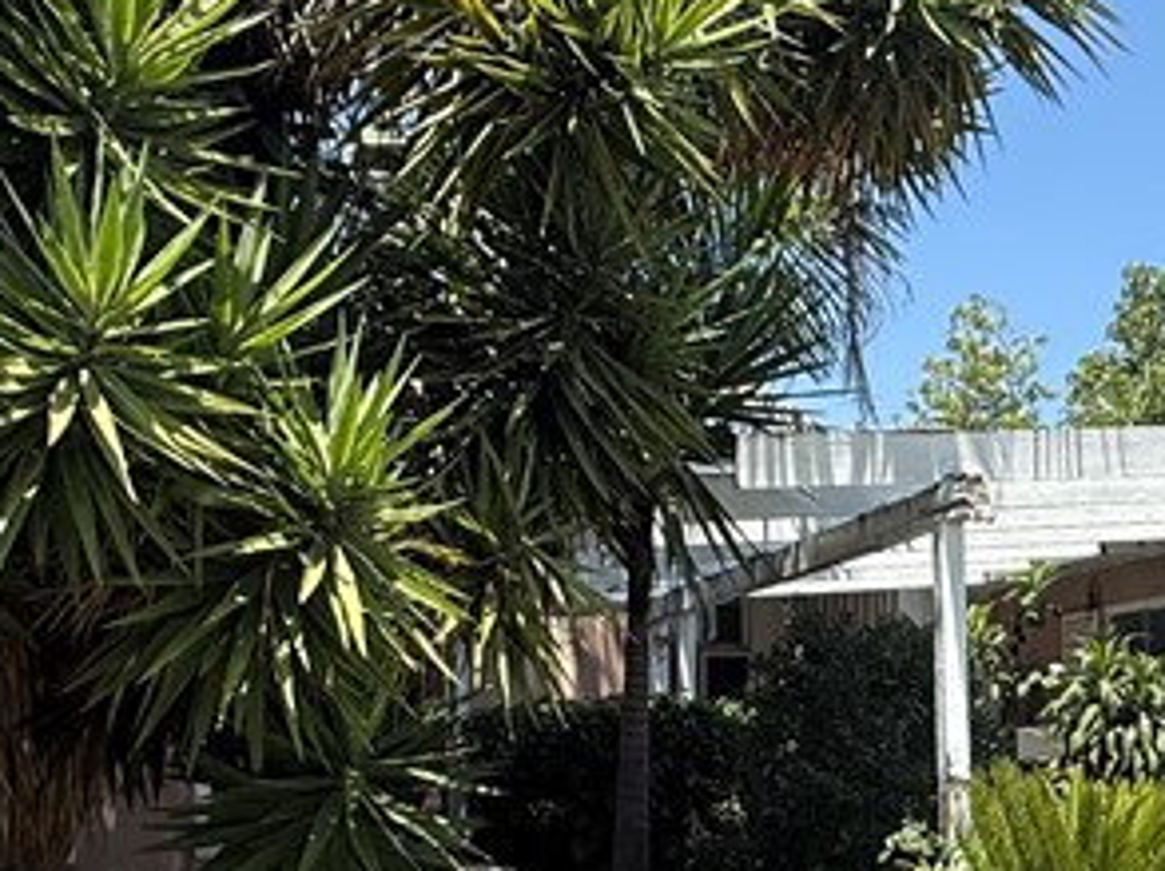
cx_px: 990
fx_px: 1647
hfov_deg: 37.1
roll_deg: +0.9
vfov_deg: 28.6
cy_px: 768
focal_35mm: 49
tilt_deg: +0.3
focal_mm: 2.22
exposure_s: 1/1125
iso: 50
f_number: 2.2
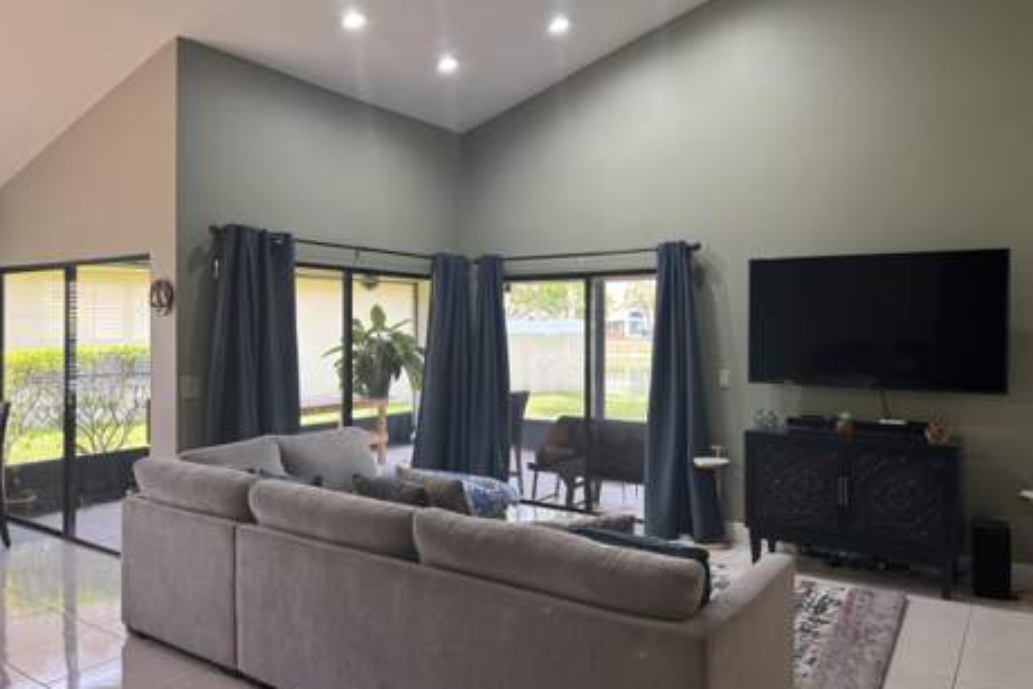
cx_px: 496
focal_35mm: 26
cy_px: 327
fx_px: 746
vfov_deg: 49.6
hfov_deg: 69.3
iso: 125
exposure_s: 1/60
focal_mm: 6.76
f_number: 1.78
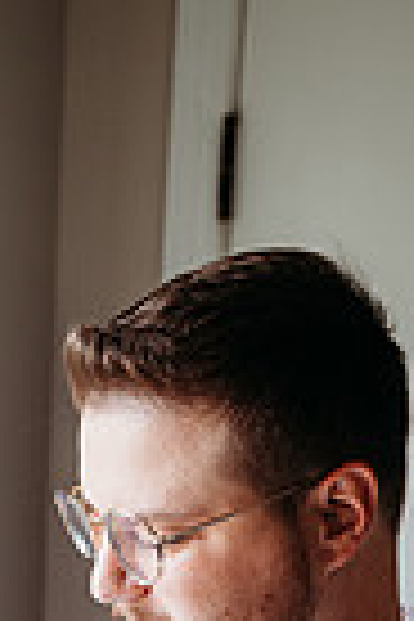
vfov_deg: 23.2
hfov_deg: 17.5
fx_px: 1345
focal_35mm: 78
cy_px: 796
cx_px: 153
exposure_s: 1/200
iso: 500
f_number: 2.5
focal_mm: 24
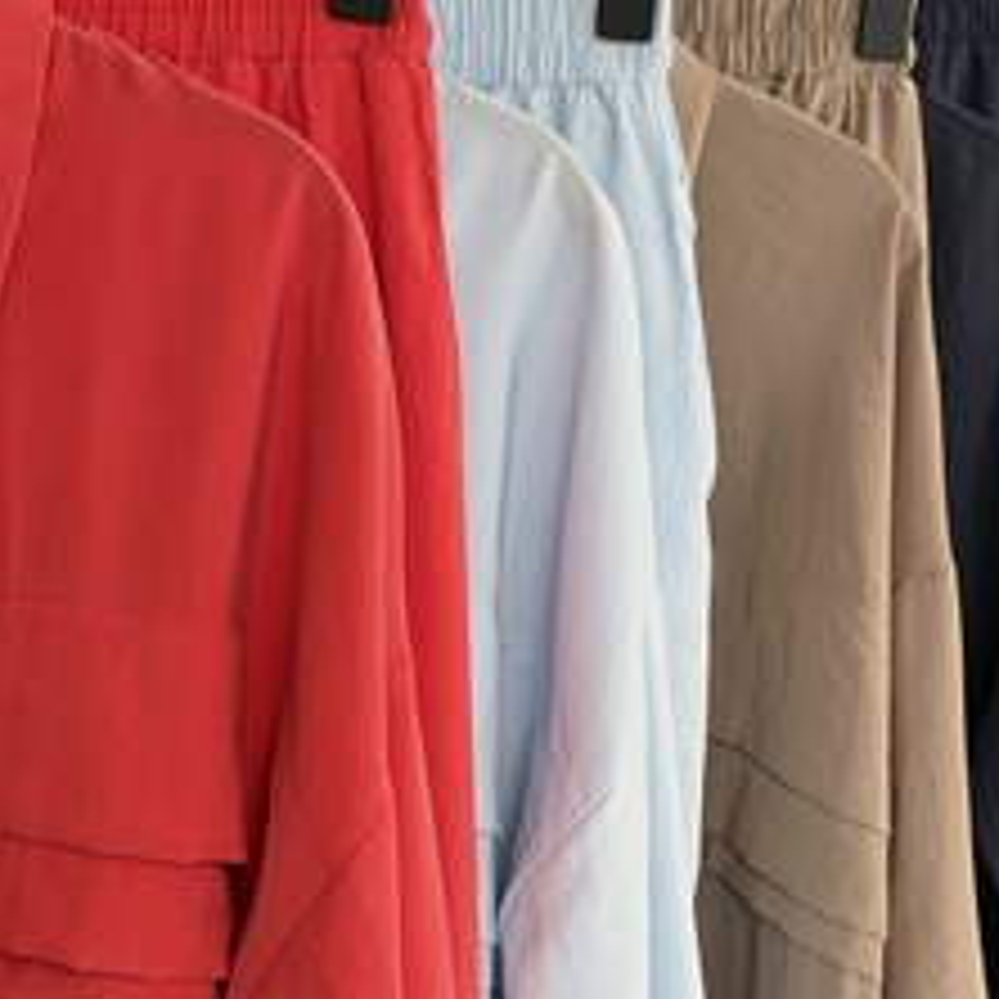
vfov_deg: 21.9
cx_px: 621
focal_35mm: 79
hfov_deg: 21.9
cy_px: 565
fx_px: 2579
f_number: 1.78
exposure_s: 1/200
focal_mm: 6.76
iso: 125
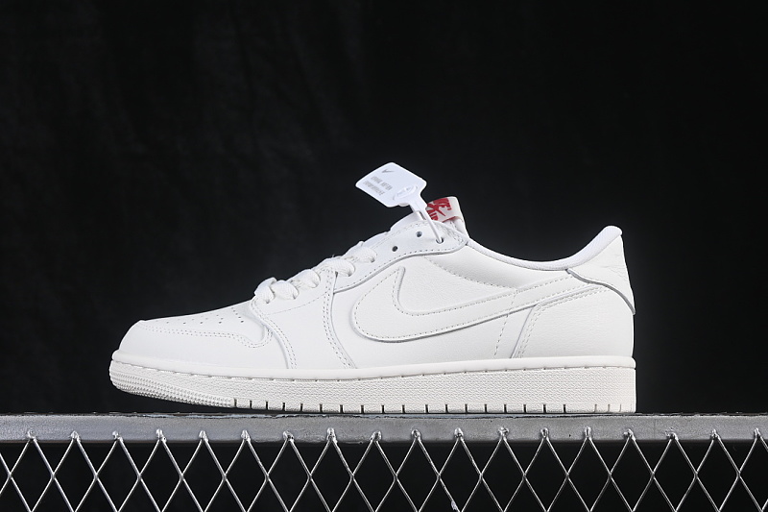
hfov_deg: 27.0
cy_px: 256
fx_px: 1600
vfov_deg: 18.2
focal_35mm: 75
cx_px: 384
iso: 160
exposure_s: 1/80
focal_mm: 50
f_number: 8
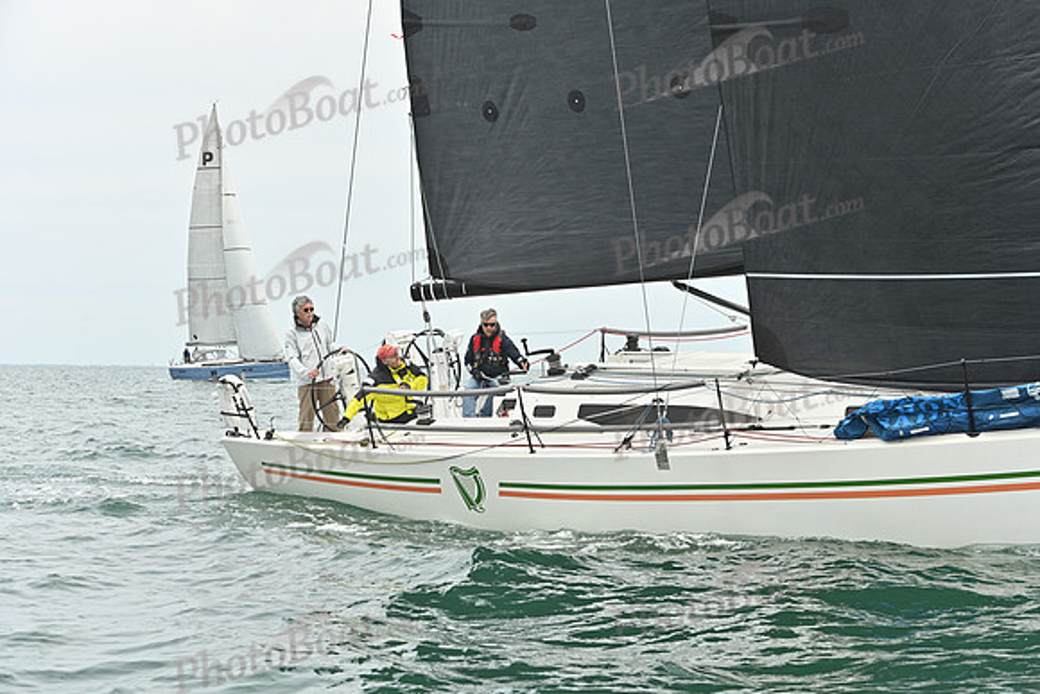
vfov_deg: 19.5
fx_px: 2023
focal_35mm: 70
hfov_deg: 28.8
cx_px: 520
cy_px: 347
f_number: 6.3
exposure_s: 1/1000
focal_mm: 70
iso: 320
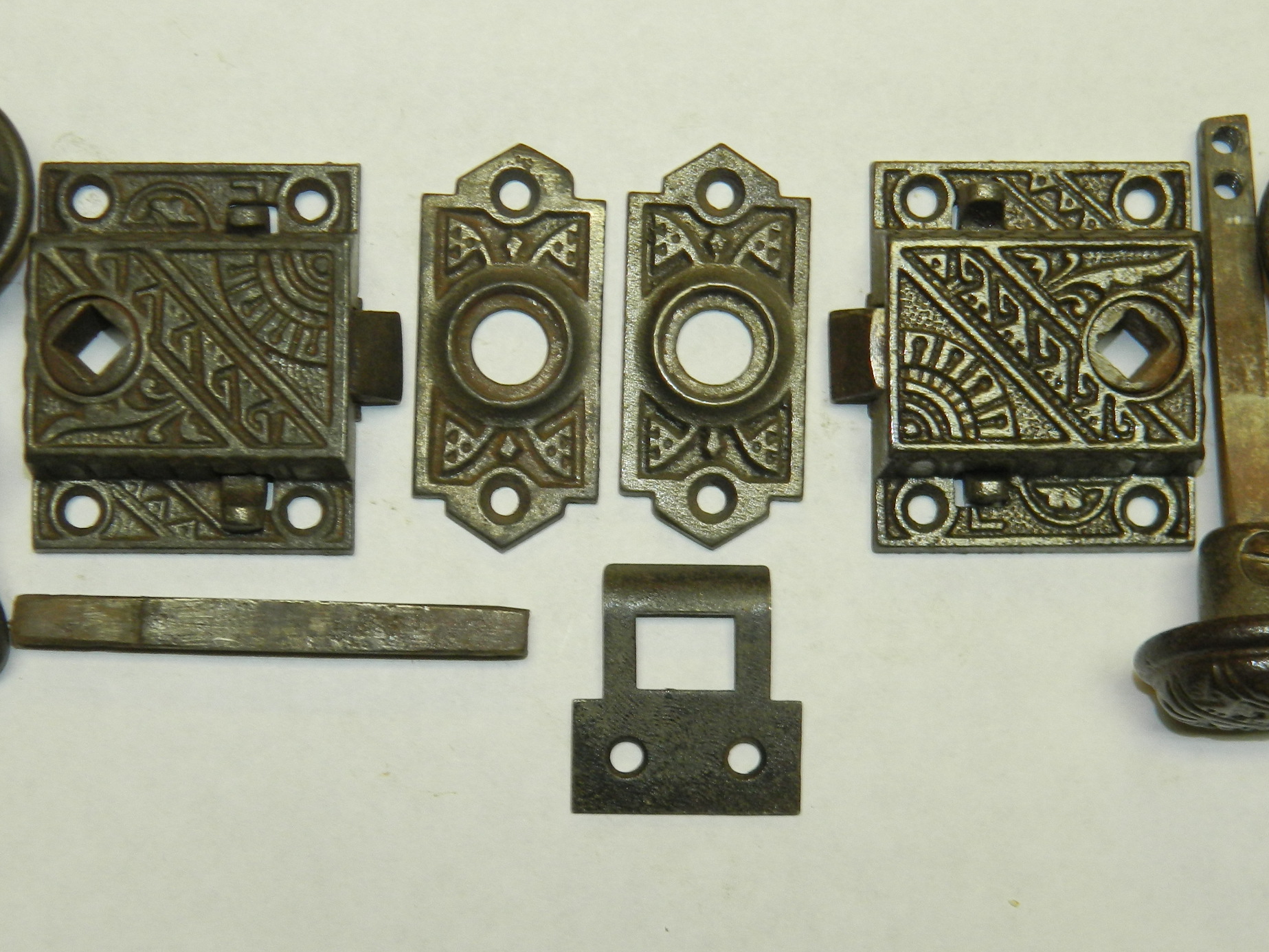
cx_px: 638
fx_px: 2933
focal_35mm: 80
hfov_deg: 24.4
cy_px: 475
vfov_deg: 18.4
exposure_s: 1/30
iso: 140
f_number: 3.8
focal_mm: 10.2
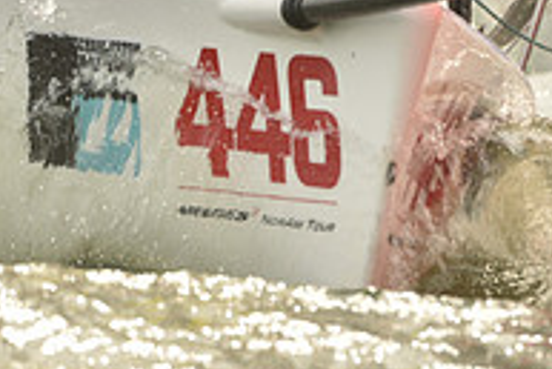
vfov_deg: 1.1
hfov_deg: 1.7
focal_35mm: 1199
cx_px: 94
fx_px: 18398
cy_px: 144
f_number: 5.6
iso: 320
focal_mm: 400
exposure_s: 1/1600
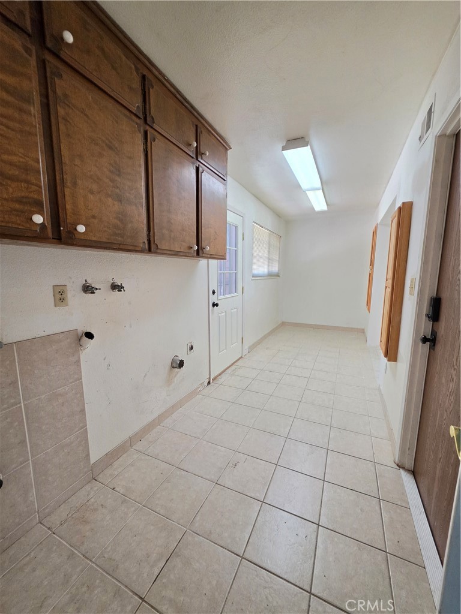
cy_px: 307
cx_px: 230
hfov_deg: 89.9
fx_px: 231
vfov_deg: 106.2
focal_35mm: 13
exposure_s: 1/120
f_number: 1.9
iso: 250
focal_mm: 2.2
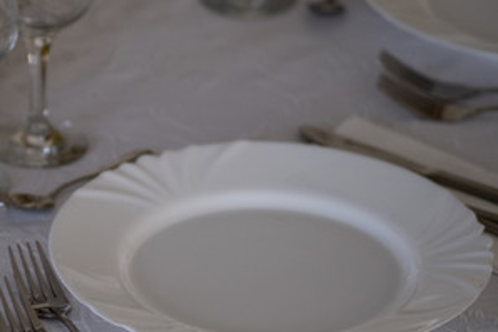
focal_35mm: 276
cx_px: 54
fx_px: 3818
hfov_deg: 7.4
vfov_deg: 5.0
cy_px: 261
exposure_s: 1/160
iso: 640
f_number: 1.8
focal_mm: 85
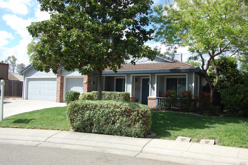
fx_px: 206
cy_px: 82
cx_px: 124
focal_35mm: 30
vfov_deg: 43.5
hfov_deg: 62.0
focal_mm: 20
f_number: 8
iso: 200
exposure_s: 1/250
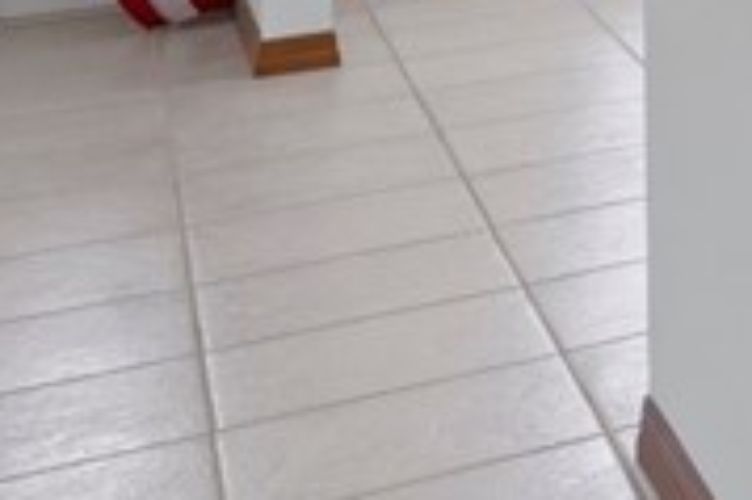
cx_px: 2197
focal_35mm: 103
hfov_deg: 11.7
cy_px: -489
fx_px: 2150
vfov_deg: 11.9
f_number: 8
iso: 400
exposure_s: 1/2
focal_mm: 17
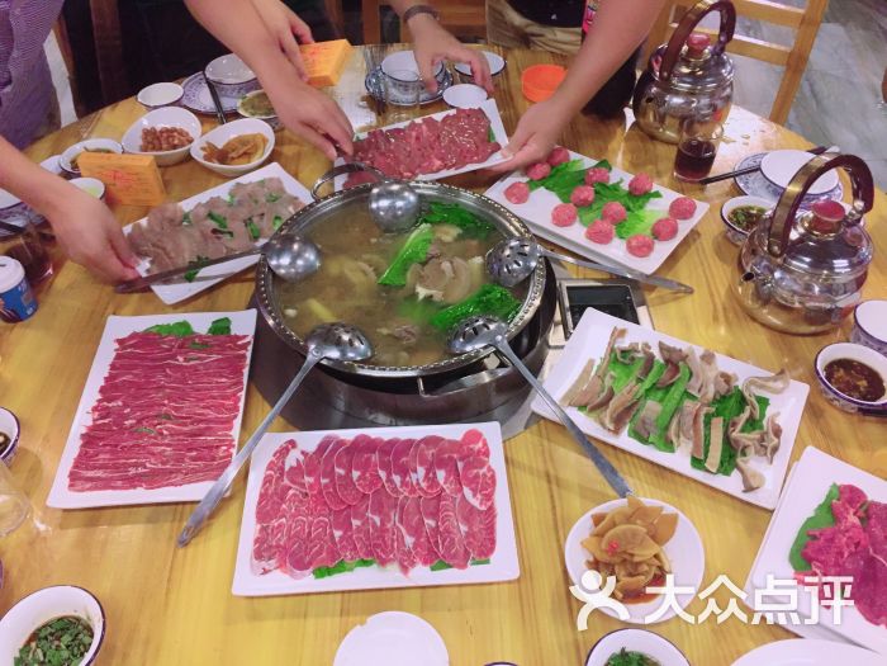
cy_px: 333
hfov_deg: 61.7
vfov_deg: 48.2
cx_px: 444
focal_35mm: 29
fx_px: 743
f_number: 2.2
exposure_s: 1/33
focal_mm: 4.15
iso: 400
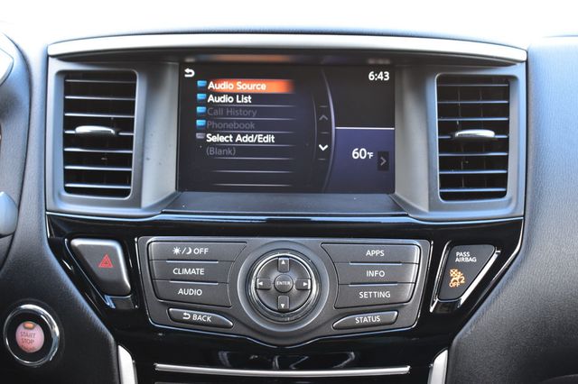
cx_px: 289
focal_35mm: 52
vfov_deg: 25.7
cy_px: 192
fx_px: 842
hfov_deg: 37.9
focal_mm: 35
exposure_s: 1/15
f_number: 6.3
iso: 450
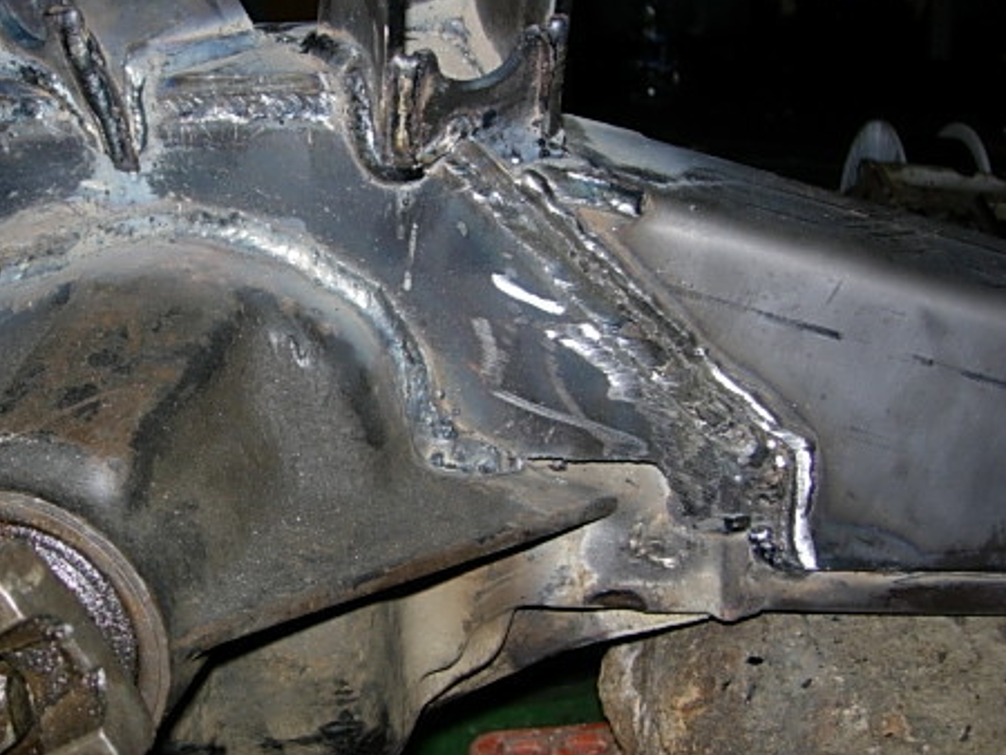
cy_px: 328
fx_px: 1570
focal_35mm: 54
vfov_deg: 27.0
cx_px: 317
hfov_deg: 35.1
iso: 79
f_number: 2.8
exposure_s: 1/64
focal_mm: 7.8
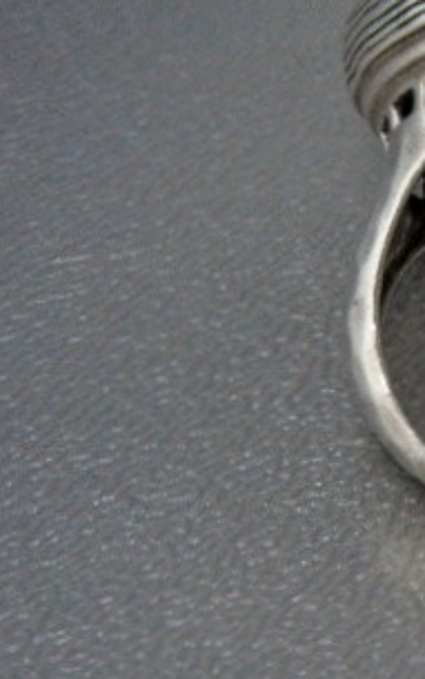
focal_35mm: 130
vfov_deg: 16.0
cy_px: 252
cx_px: 570
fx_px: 2406
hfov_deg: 9.9
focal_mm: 10.6
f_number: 8
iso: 800
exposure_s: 1/30
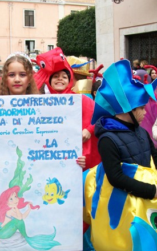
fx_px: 356
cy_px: 127
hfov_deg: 24.1
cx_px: 13
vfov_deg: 38.9
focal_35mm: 52
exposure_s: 1/160
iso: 64
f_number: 2.7
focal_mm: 6
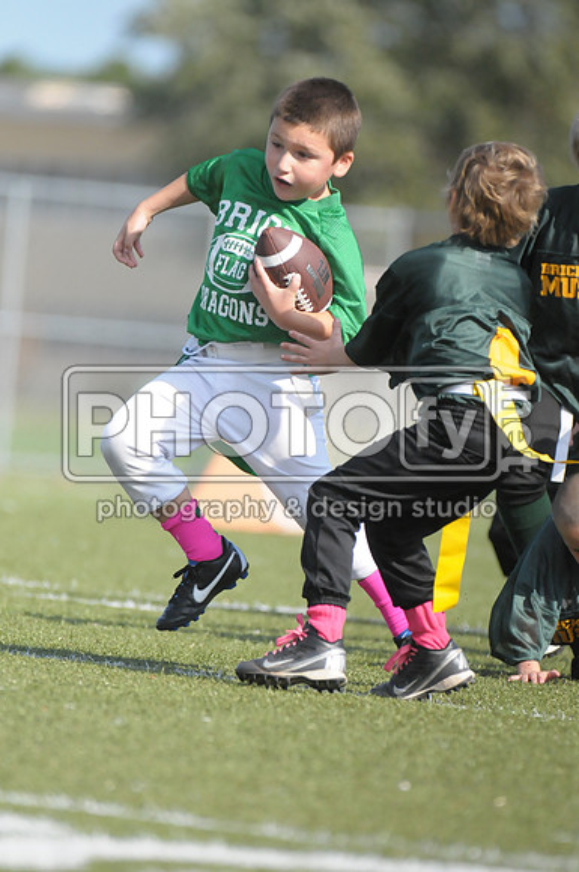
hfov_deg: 3.0
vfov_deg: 4.6
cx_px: 290
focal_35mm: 450
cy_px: 436
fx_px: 10888
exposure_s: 1/8000
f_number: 4
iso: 1600
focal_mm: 300
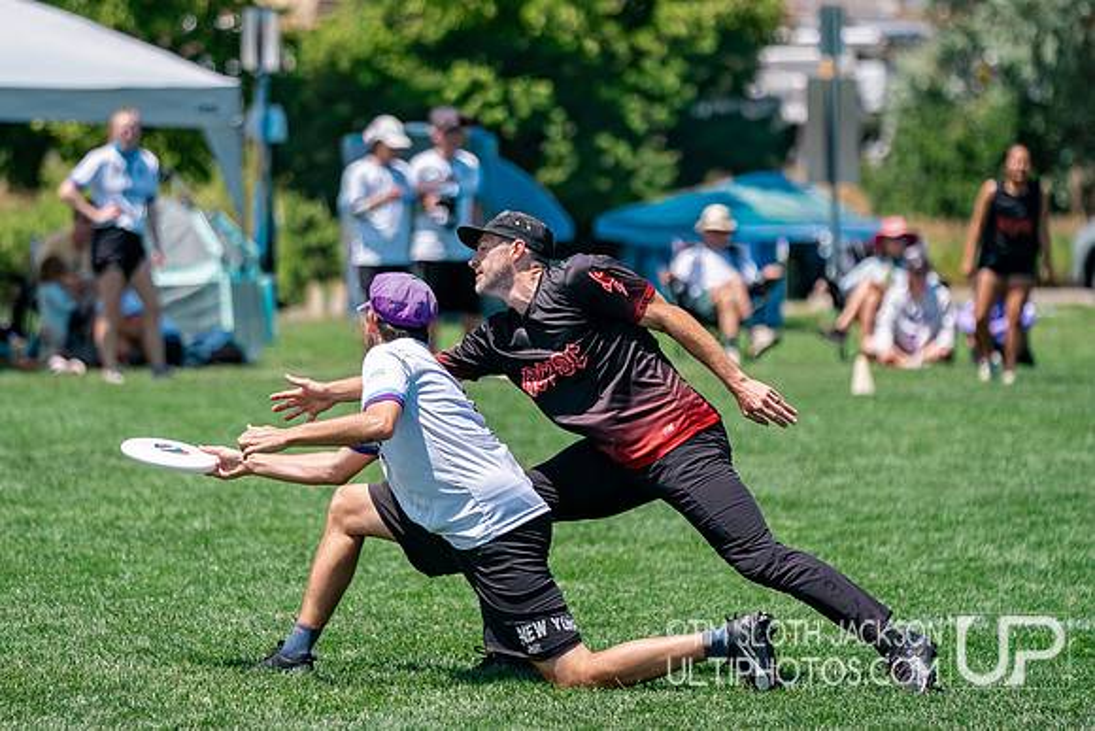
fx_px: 8914
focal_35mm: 293
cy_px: 397
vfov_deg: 4.7
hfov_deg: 7.0
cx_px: 491
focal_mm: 200
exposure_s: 1/5000
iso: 250
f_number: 3.2
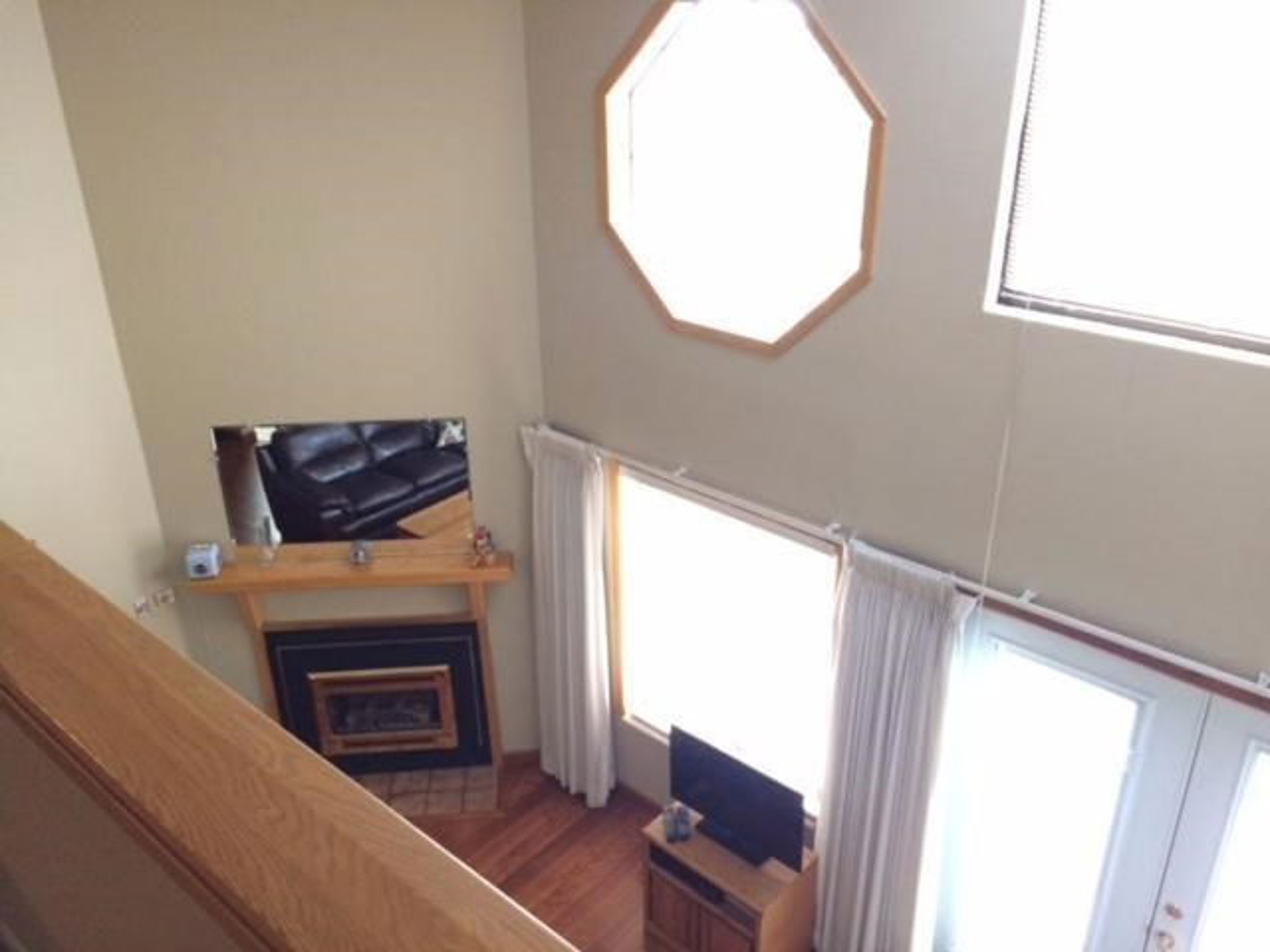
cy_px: 476
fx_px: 1064
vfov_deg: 48.2
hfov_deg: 61.7
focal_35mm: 29
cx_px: 635
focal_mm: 4.15
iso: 320
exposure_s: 1/24
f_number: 2.2
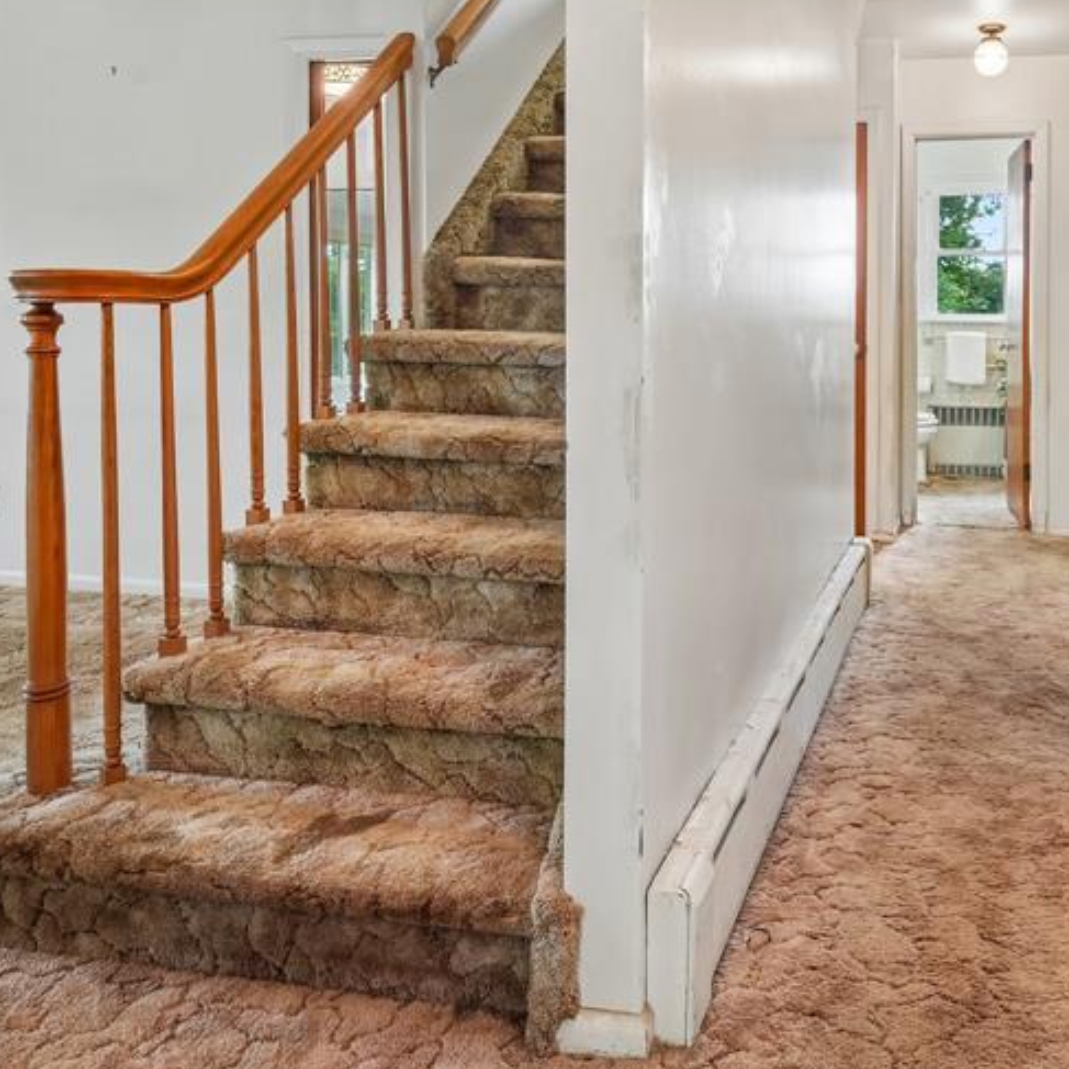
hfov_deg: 62.2
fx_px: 873
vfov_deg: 62.9
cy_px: 549
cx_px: 659
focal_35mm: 25
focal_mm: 14
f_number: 7.1
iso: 500
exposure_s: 1/25
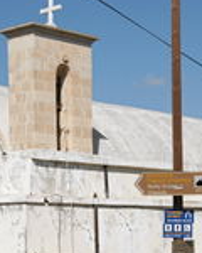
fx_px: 785
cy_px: 219
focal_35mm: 105
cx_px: 132
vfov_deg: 18.0
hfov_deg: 14.6
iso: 200
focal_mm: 35
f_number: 10
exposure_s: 1/800
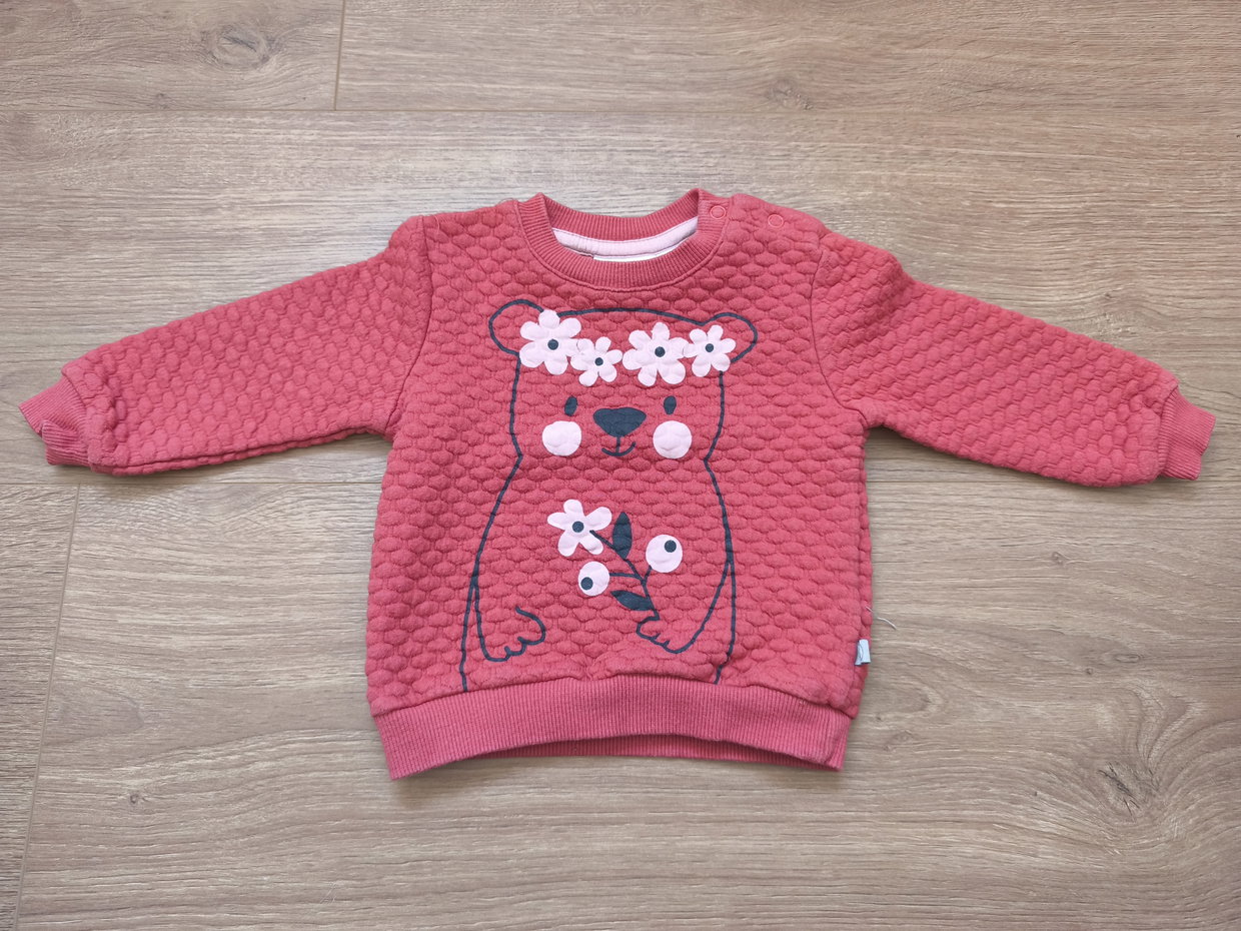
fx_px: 825
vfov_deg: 58.9
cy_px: 466
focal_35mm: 23
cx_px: 620
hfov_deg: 73.9
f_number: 1.6
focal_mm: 6.57
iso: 200
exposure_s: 1/50
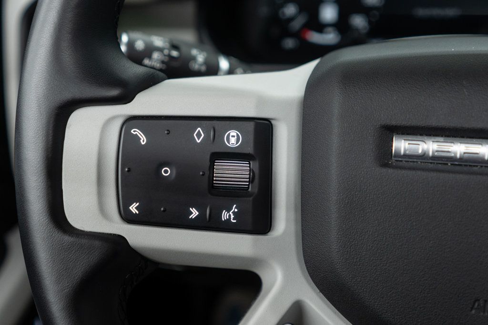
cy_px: 162
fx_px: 569
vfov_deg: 31.9
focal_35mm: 42
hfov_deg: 46.4
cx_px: 244
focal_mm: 28
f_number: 3.2
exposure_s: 1/50
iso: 800
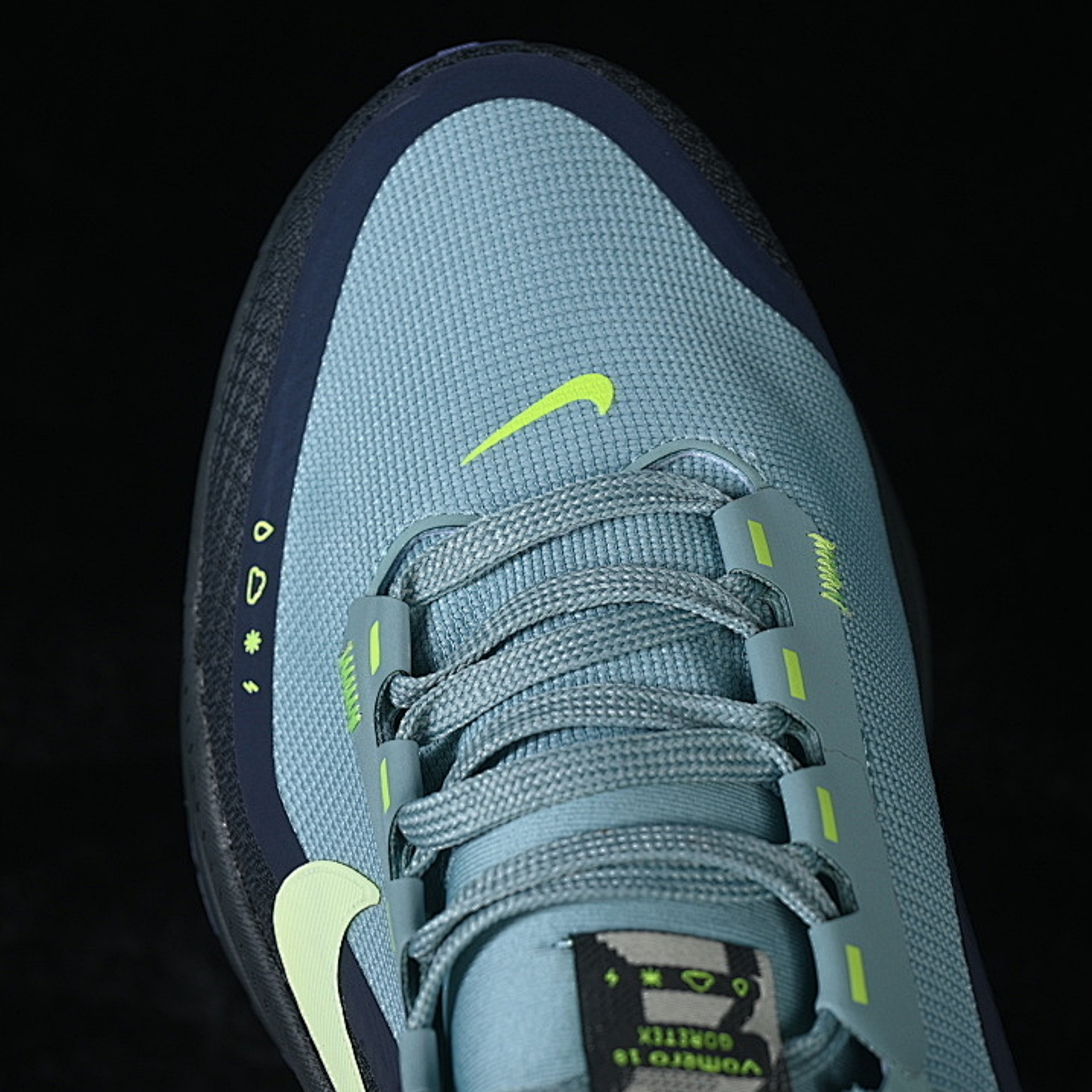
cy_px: 547
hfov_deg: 18.1
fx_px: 3426
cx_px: 528
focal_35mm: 96
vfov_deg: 18.1
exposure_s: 1/80
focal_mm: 50
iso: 160
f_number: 7.1
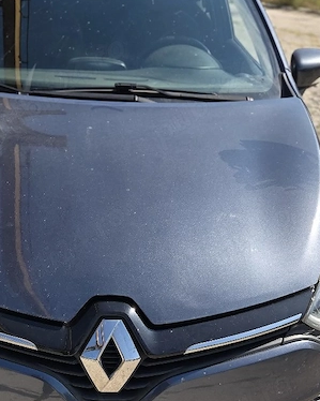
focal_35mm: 48
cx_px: 98
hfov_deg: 31.1
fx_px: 568
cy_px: 284
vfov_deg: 38.1
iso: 64
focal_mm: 5.4
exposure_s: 1/3333
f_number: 1.8
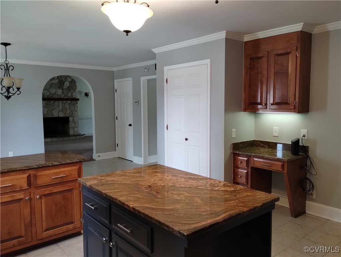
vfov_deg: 49.8
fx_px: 276
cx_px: 170
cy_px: 128
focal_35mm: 28
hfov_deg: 63.4
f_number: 1.8
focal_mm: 4.27
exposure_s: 1/40
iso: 372
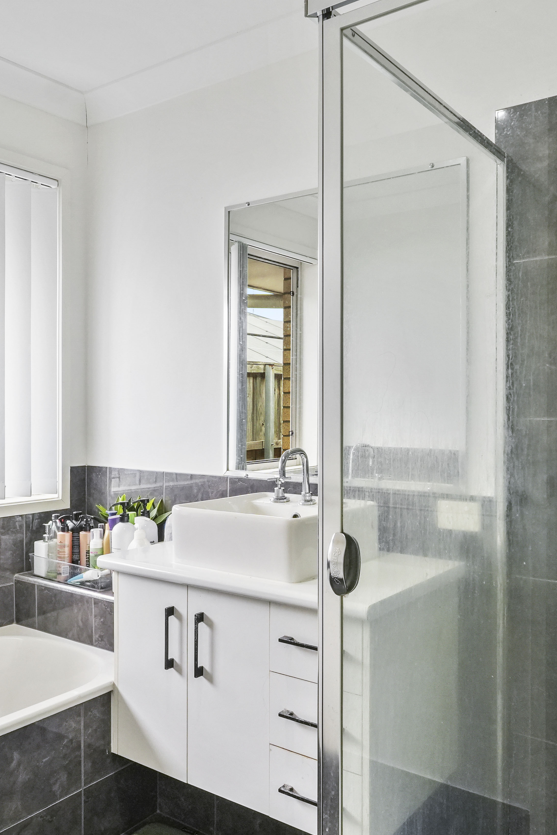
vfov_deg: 61.7
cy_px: 488
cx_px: 304
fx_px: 694
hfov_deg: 43.7
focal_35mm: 30
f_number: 9
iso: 1250
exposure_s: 1/30
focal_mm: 11
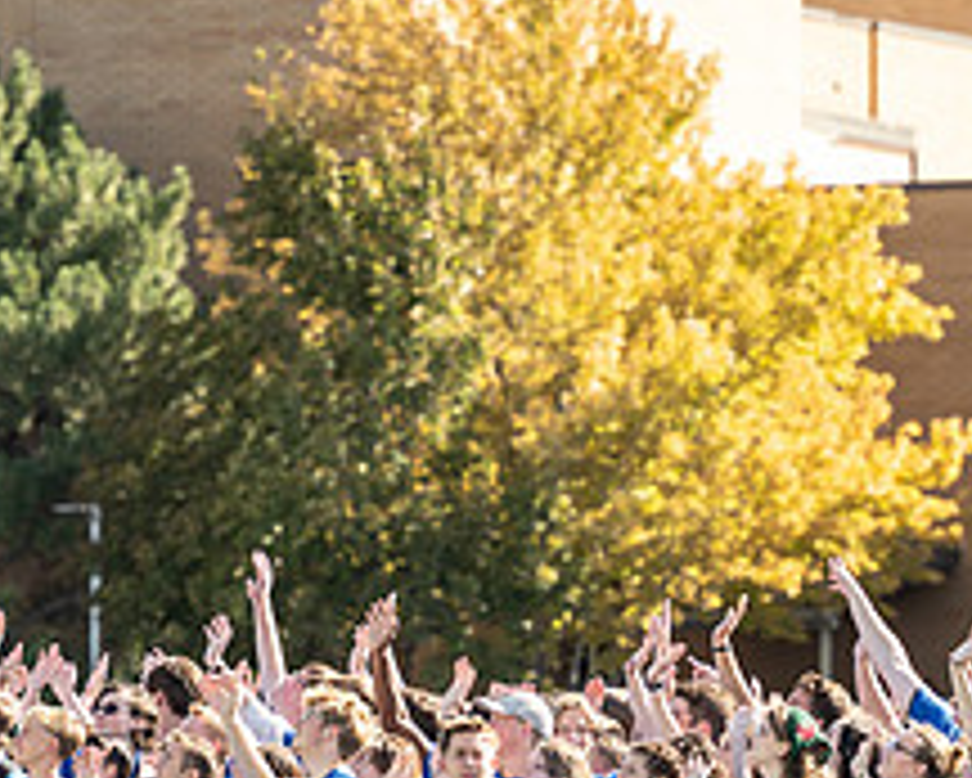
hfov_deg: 5.4
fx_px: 10361
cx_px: 558
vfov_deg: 4.3
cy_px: 611
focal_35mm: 360
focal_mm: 135
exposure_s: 1/1000
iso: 100
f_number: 2.8
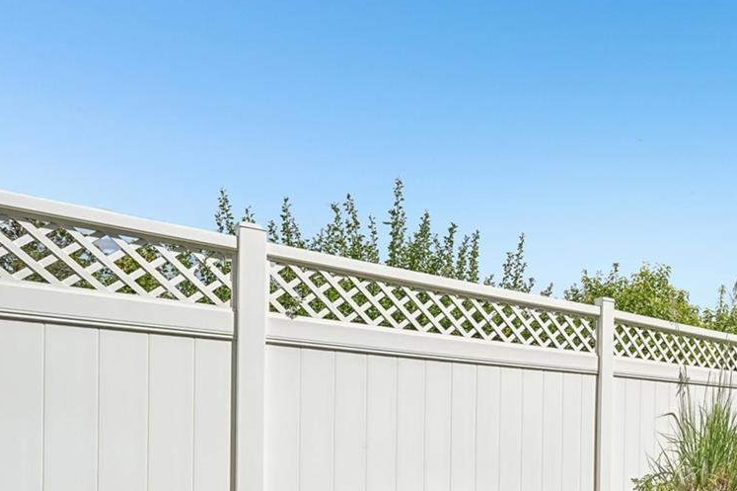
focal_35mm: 30
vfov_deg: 41.0
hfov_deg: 50.2
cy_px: 419
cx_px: 738
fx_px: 614
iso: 64
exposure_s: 1/160
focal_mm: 14
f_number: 9
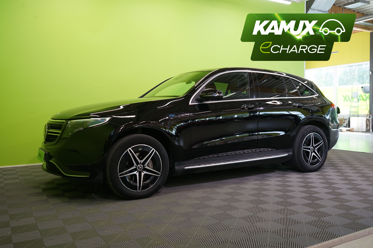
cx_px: 186
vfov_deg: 41.1
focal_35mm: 32
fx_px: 332
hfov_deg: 58.7
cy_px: 124
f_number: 6.3
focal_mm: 32
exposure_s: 1/30
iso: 500
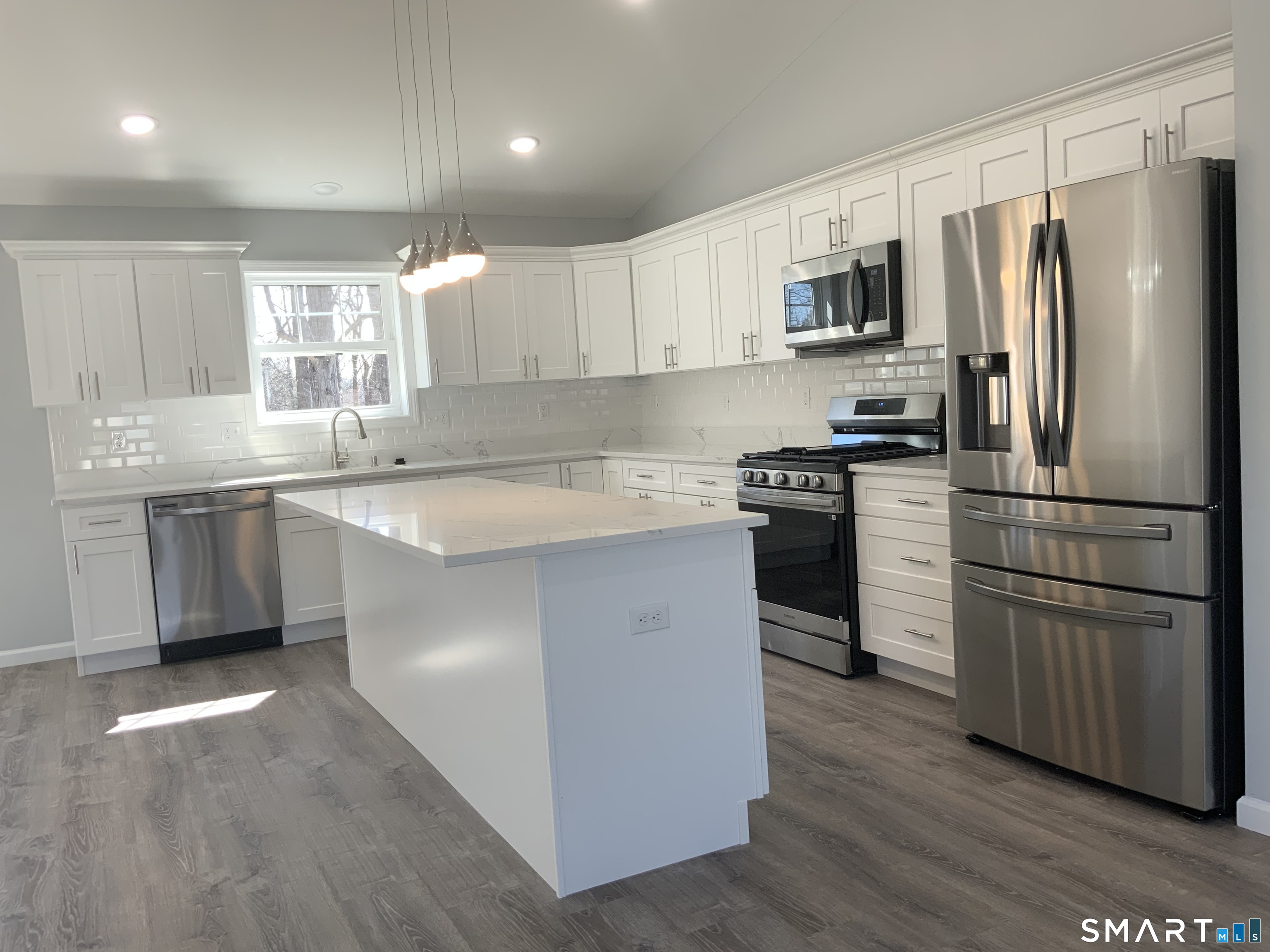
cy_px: 476
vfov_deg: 48.2
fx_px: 1064
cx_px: 635
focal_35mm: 29
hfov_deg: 61.7
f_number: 1.8
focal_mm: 3
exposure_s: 1/120
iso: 25
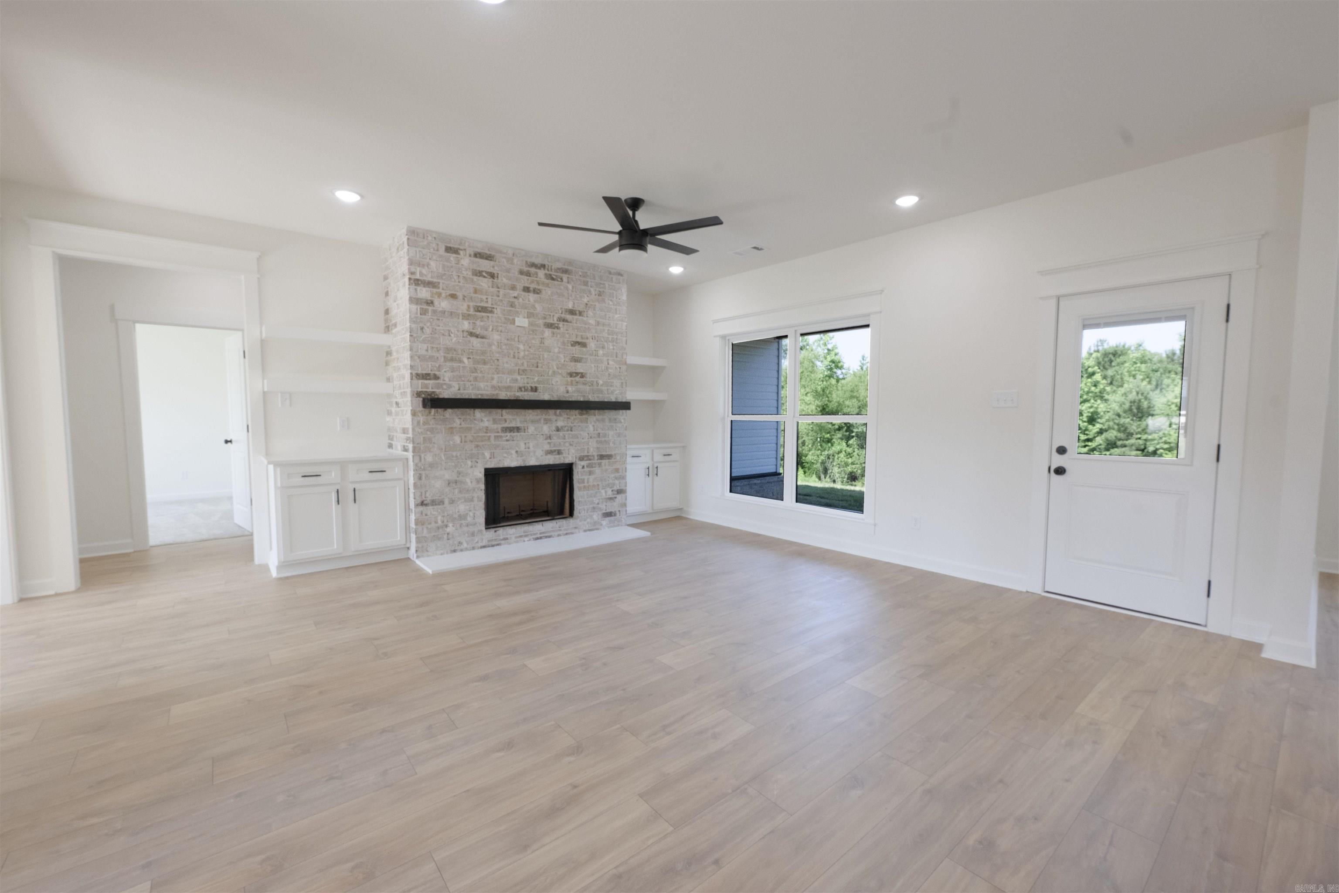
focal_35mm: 14
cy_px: 446
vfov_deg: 81.2
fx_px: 521
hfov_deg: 104.3
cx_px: 670
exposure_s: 1/200
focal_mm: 14
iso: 1600
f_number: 9
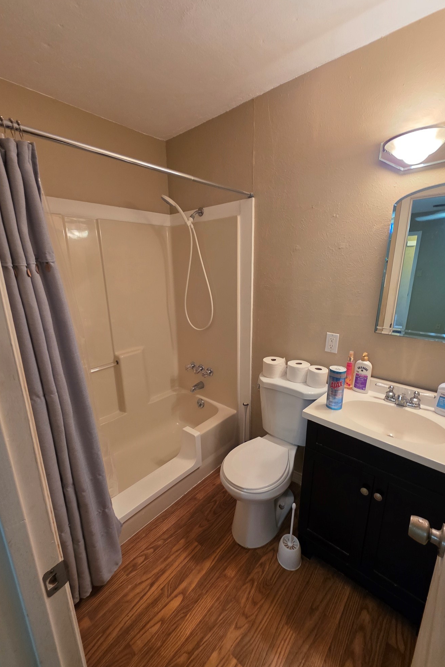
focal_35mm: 14
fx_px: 260
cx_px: 217
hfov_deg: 81.2
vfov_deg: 104.2
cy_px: 342
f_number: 1.9
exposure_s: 1/120
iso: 320
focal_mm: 2.2
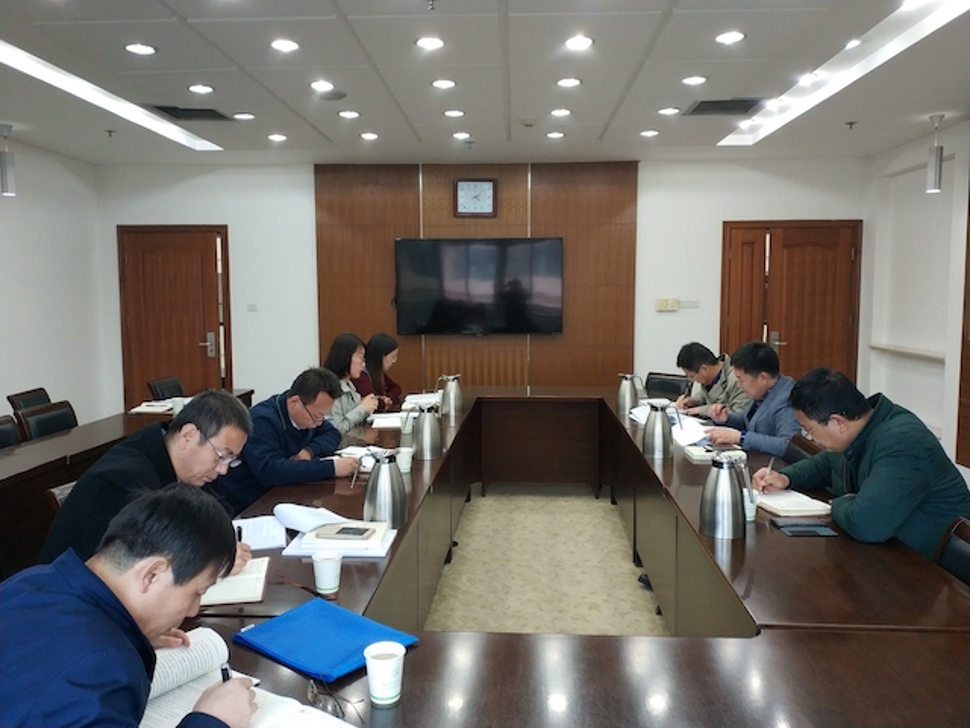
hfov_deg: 56.8
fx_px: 897
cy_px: 364
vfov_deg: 44.2
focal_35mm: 32
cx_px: 485
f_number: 2
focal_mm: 4.5
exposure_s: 1/25
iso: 321
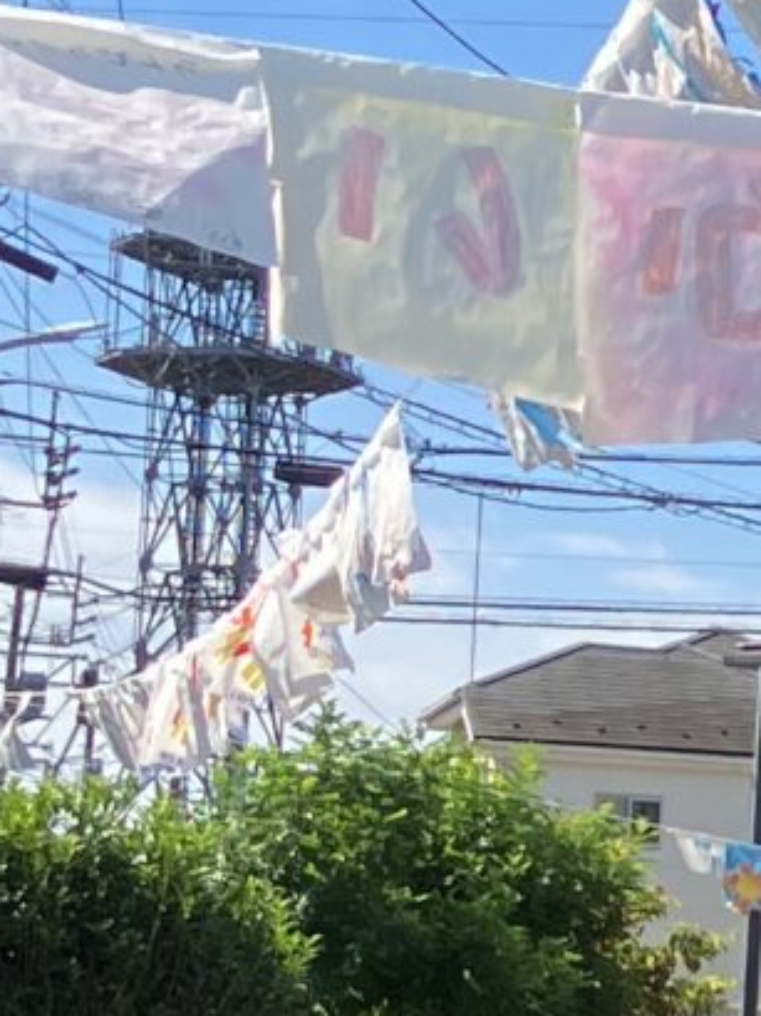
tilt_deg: +6.8
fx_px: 5135
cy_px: 743
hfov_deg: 8.1
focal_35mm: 175
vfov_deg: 11.3
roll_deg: -2.3
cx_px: 1554
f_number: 1.8
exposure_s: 1/1350
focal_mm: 3.99
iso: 32
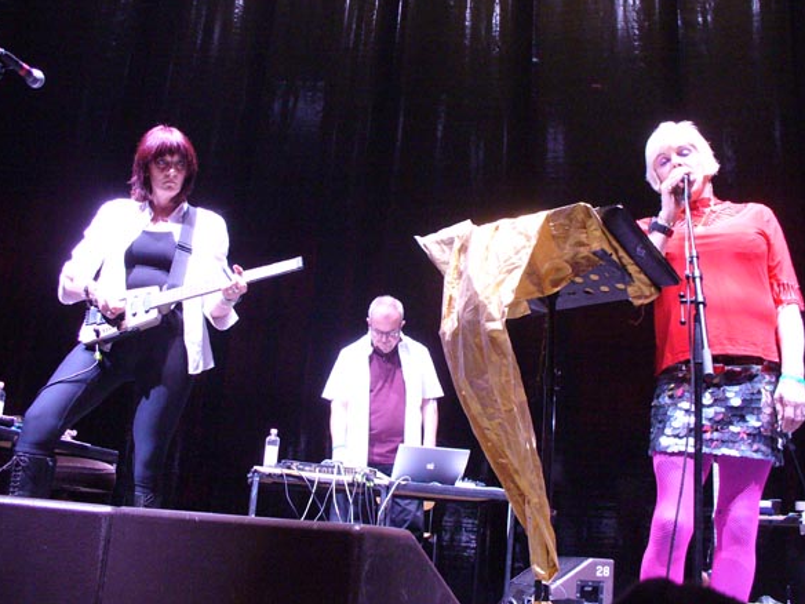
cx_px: 405
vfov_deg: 37.7
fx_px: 884
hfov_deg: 49.0
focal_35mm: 38
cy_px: 298
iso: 400
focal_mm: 6.1
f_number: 2.8
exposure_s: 1/40
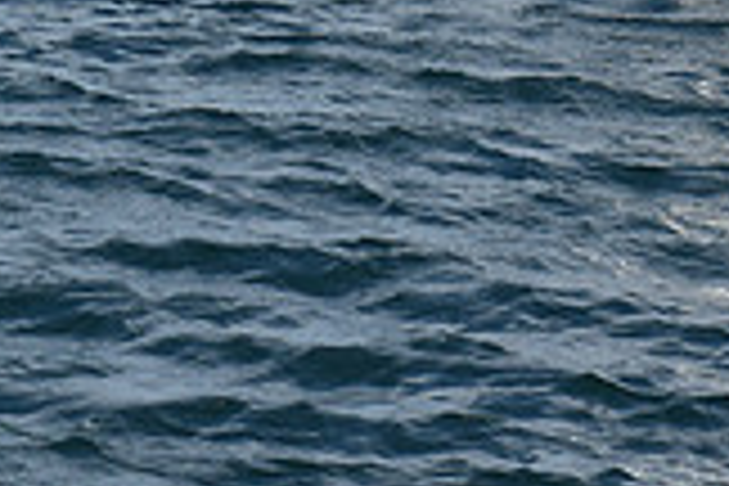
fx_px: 9800
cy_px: -227
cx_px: 1017
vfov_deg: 2.8
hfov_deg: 4.2
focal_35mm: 484
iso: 400
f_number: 11
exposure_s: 1/1000
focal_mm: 90
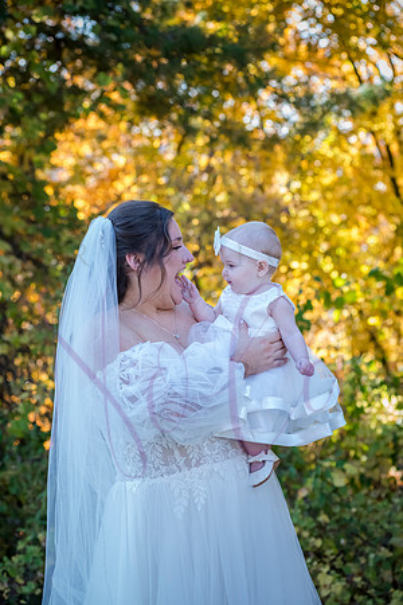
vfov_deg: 23.6
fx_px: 1444
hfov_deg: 15.9
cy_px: 302
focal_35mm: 86
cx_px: 202
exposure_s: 1/320
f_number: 5
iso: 800
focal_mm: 86
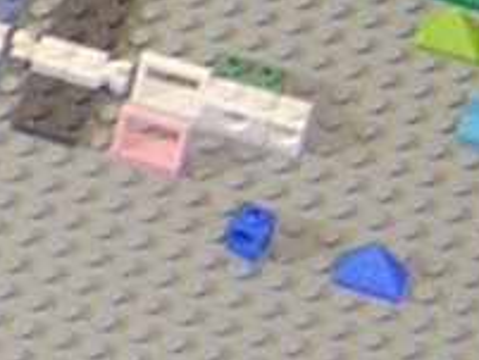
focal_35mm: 287
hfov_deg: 6.7
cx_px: -481
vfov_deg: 5.2
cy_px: -143
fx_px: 3974
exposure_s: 1/30
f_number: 2.6
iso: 100
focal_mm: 4.7
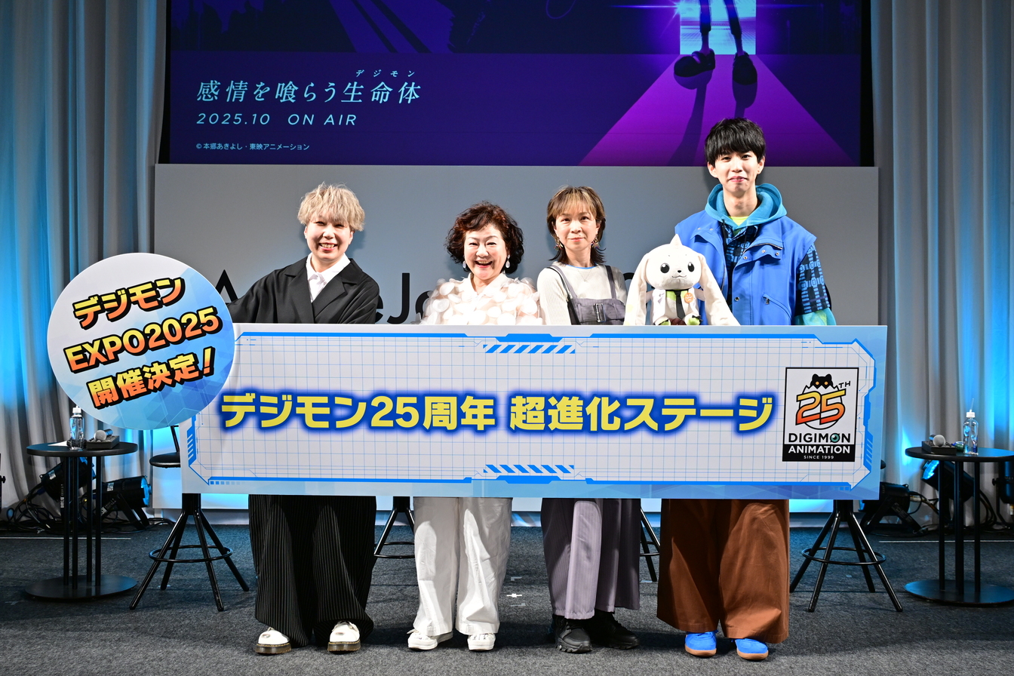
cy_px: 338
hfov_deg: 48.5
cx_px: 507
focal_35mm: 40
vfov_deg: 33.4
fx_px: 1127
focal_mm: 27
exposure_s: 1/200
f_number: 4.2
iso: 400
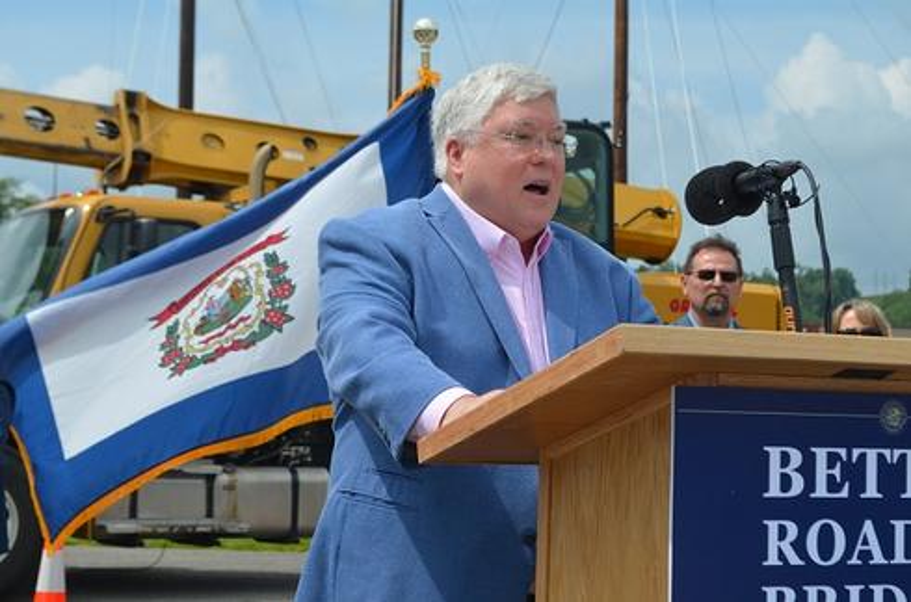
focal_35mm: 69
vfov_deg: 19.6
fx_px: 1742
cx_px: 456
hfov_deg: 29.3
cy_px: 301
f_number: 9
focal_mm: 46
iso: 100
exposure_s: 1/320
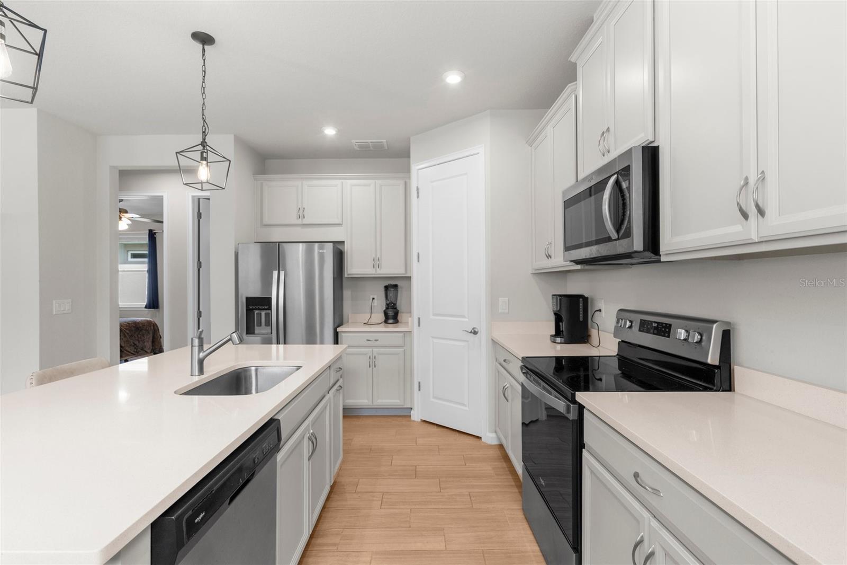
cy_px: 282
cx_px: 424
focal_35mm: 16
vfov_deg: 73.7
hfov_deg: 96.7
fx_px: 376
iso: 400
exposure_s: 1/10
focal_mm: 16
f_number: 8
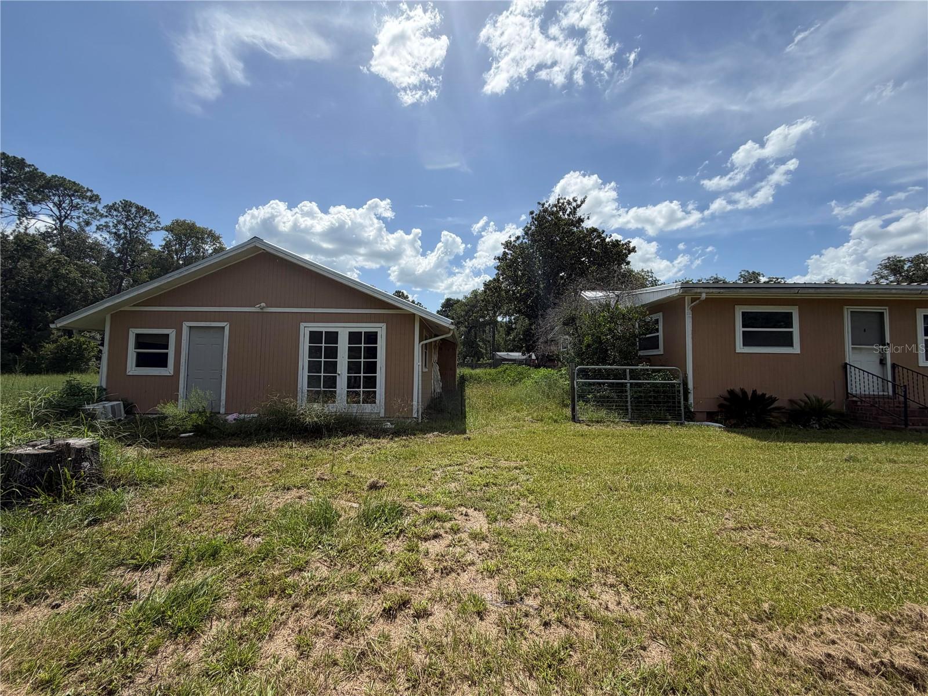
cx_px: 464
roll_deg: -0.2
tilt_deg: +3.3
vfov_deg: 85.7
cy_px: 348
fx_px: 375
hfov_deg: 102.1
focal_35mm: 14
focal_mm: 2.22
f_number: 2.2
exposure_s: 1/1312
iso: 20
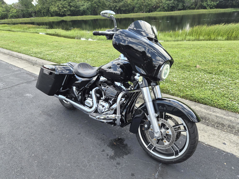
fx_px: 159
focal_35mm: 23
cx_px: 120
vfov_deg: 58.9
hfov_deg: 73.9
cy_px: 90
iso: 80
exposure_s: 1/1060
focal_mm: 5.4
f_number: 1.8
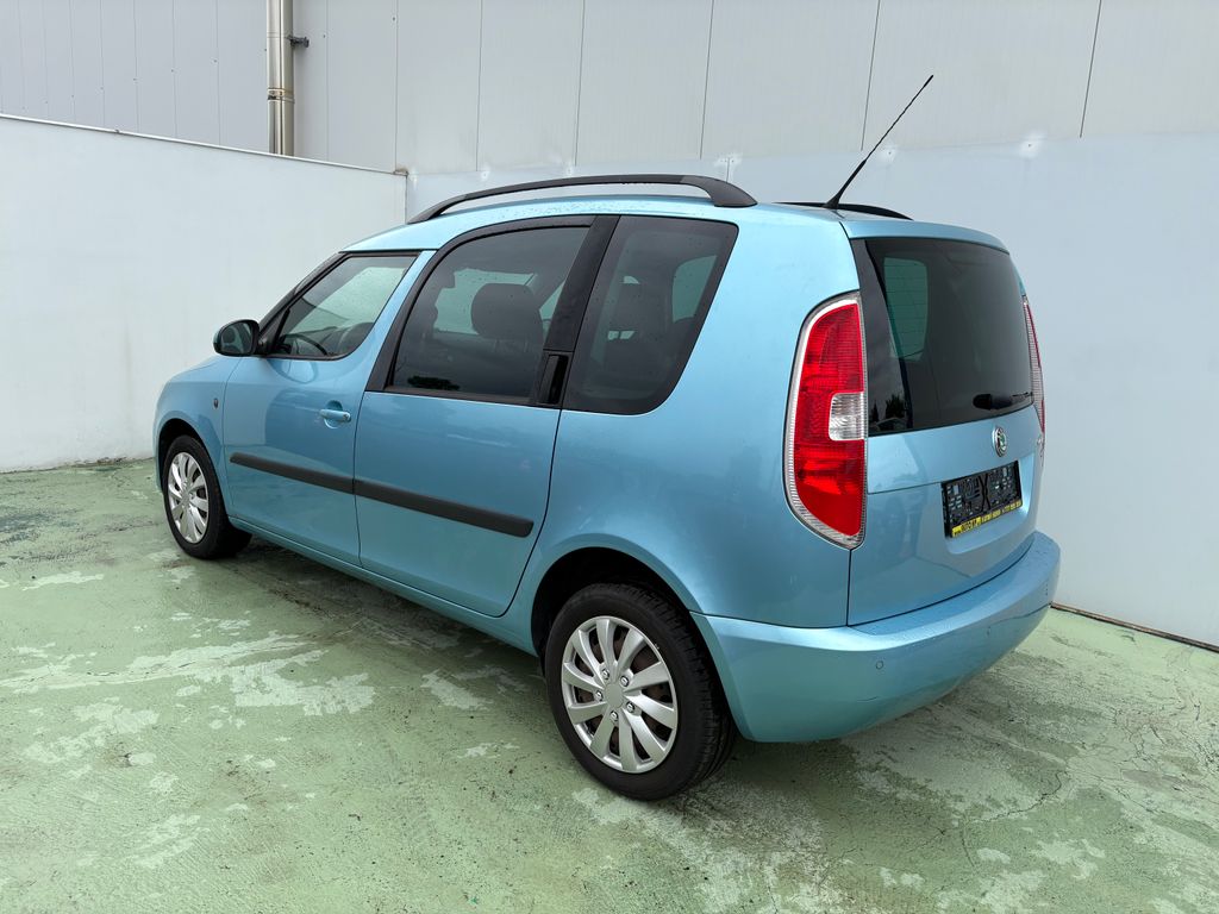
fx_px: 916
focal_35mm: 26
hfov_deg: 67.3
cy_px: 457
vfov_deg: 53.1
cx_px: 610
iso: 50
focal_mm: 5.96
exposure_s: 1/1751
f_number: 1.6
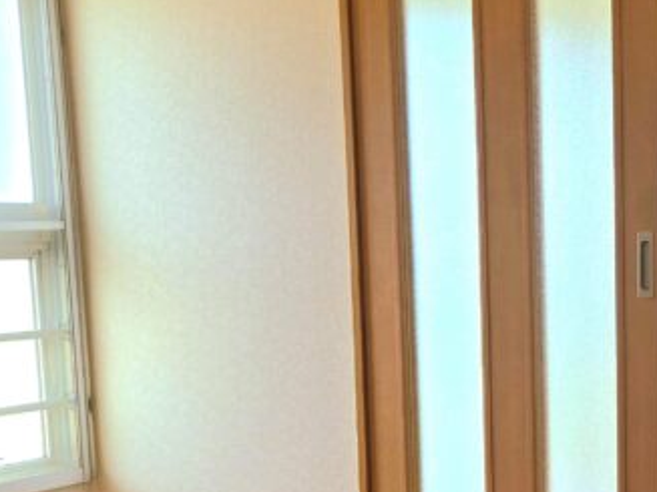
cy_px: 394
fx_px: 1366
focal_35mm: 72
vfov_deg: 20.2
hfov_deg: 24.4
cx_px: 794
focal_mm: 5.4
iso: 25
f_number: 1.8
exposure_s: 1/233
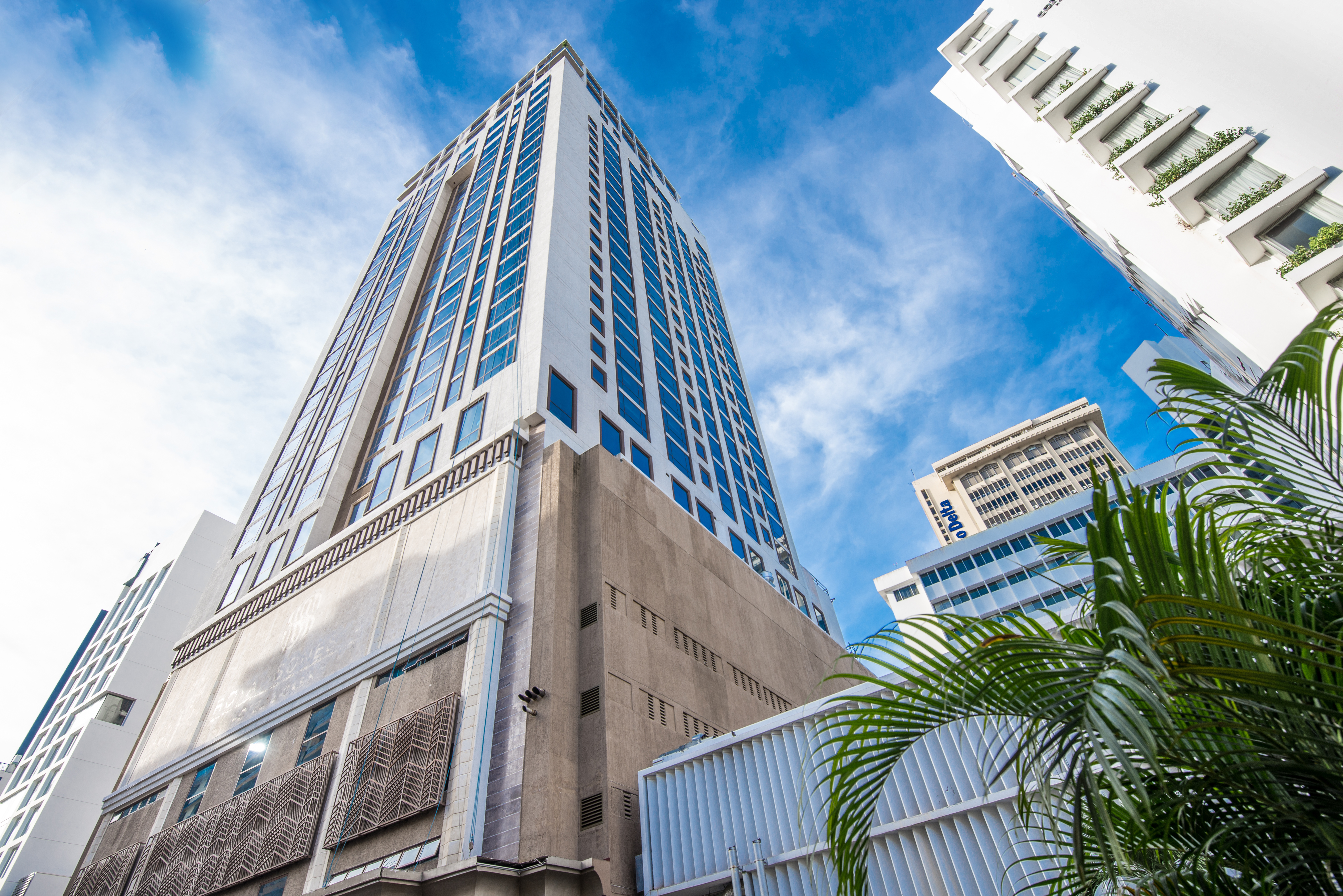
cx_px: 672
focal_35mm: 17
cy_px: 448
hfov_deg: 93.3
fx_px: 634
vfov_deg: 70.5
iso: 50
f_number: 6.3
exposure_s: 1/100
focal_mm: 17
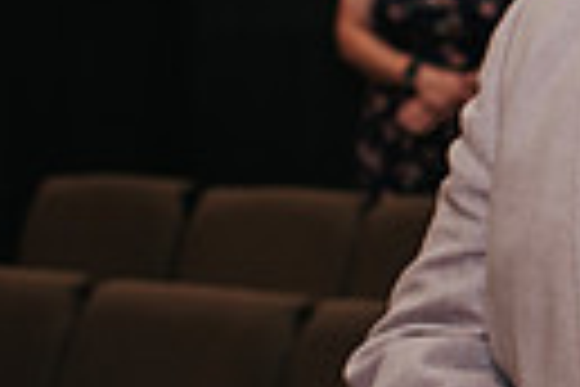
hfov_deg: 11.1
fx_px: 2642
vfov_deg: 8.3
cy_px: -96
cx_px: 1239
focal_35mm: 164
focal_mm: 35
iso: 1000
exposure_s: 1/200
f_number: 3.2
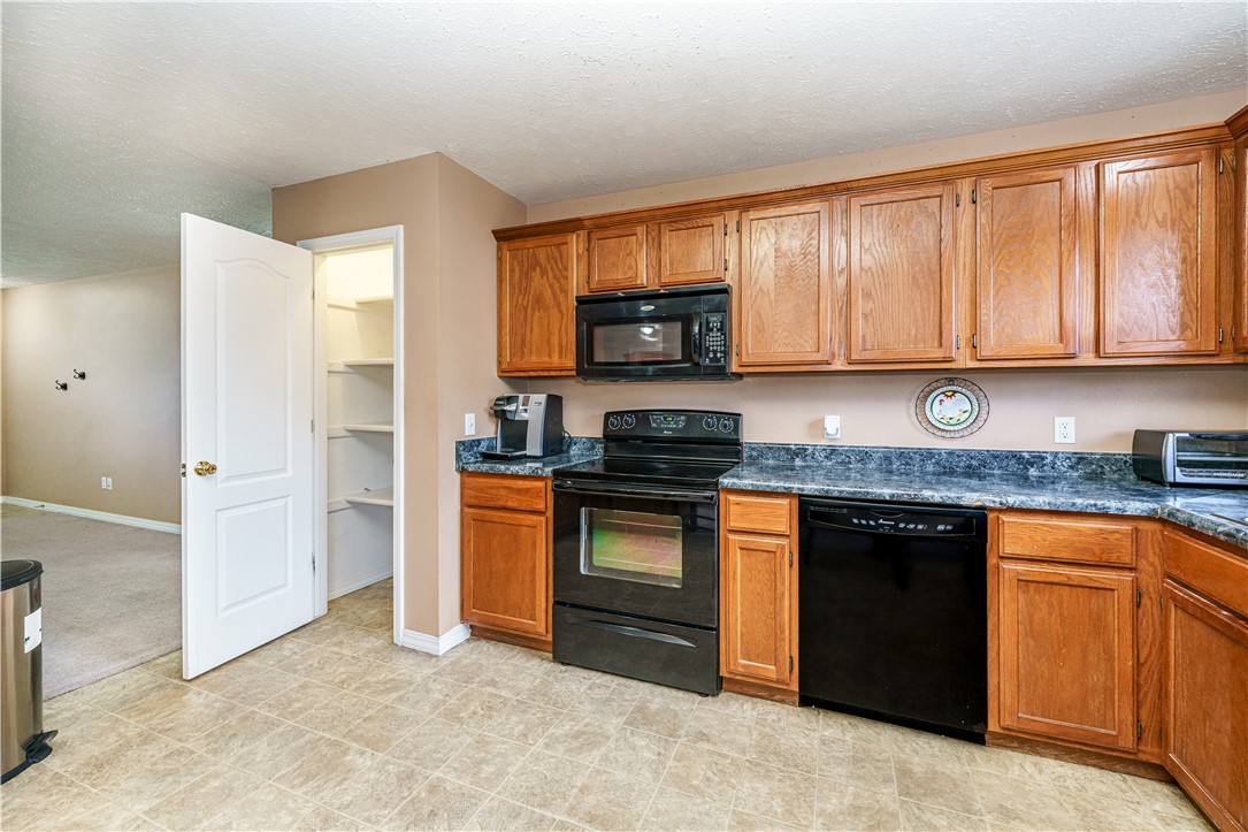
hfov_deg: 104.3
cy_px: 416
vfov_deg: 81.2
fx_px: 485
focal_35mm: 14
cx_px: 624
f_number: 8
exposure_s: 1/13
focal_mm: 14
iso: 200
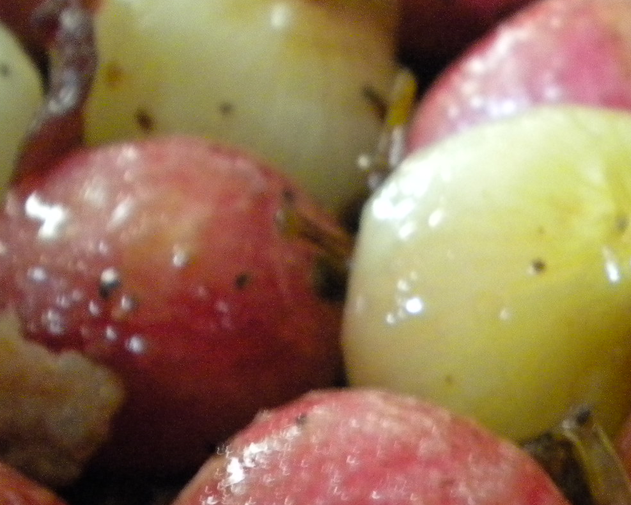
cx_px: 481
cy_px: 395
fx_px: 1550
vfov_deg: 18.4
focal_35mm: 83
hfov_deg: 22.8
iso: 800
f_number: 3.5
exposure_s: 1/8.3
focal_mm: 7.4
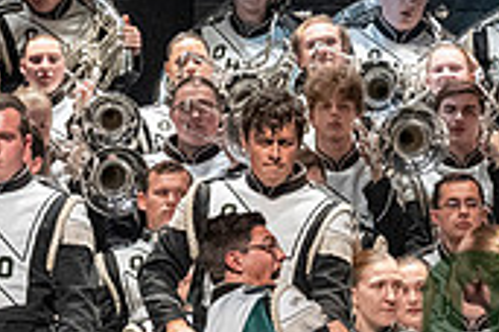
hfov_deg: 3.1
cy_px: 387
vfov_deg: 2.1
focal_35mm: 660
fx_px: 9148
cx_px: 642
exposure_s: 1/500
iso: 4000
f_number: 4
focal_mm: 130
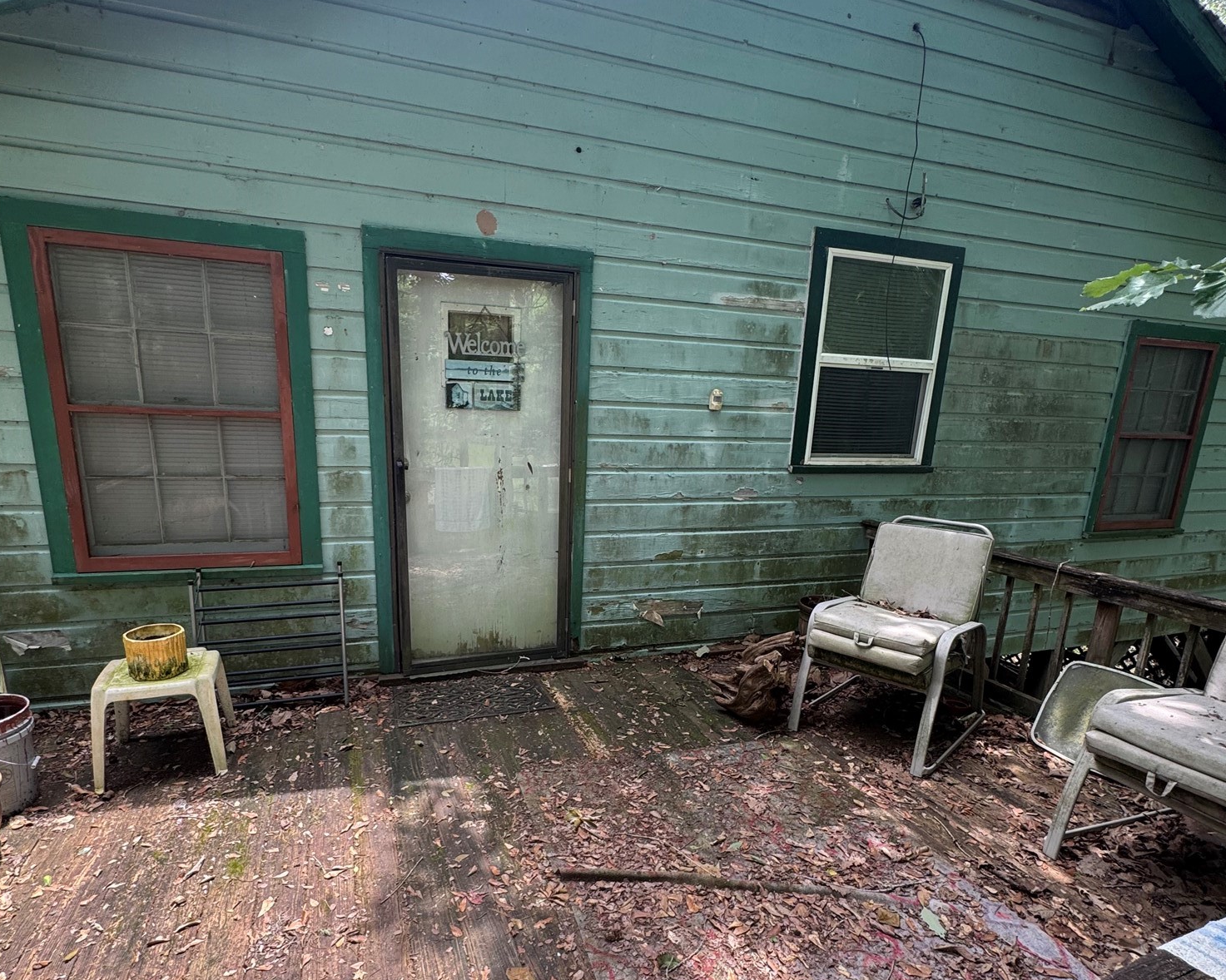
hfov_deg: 83.3
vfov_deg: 70.3
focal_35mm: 19
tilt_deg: -14.0
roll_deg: -2.2
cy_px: 572
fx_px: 689
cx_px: 593
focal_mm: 2.22
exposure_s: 1/120
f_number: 2.2
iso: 40
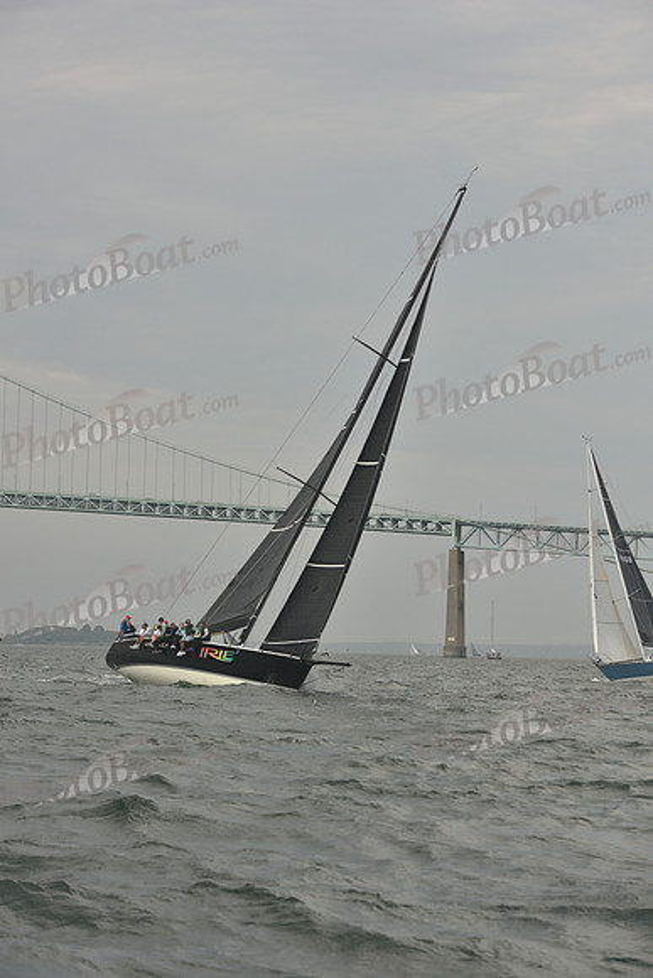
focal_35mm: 95
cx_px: 326
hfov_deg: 14.4
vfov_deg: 21.5
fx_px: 2583
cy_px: 489
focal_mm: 95
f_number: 6.3
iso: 250
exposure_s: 1/640
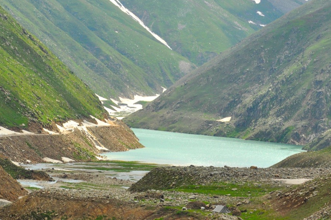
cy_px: 27
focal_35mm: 172
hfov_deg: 12.0
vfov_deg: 7.9
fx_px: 1579
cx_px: 143
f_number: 7.1
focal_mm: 62
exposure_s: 1/800
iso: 400
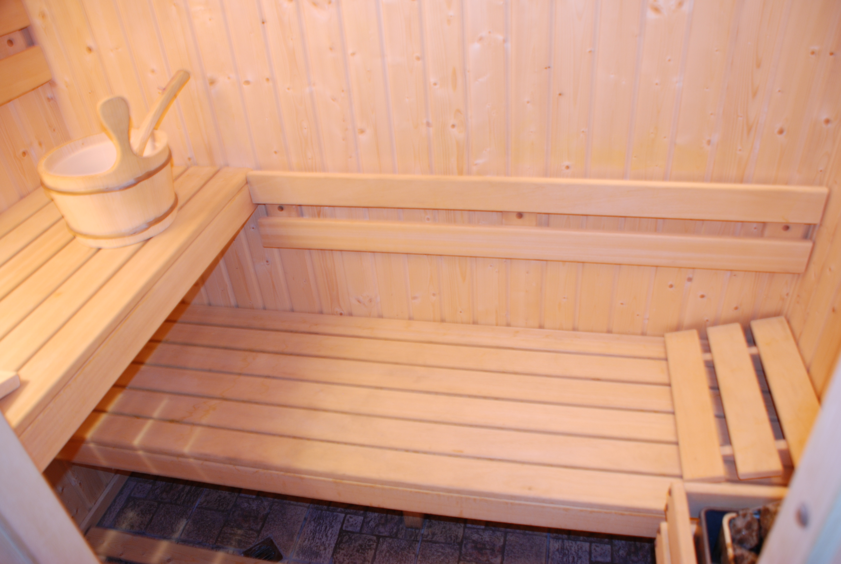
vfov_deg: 48.1
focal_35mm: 27
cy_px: 282
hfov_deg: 67.3
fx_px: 632
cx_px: 420
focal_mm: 18
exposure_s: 1/1.6
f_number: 3.5
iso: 200
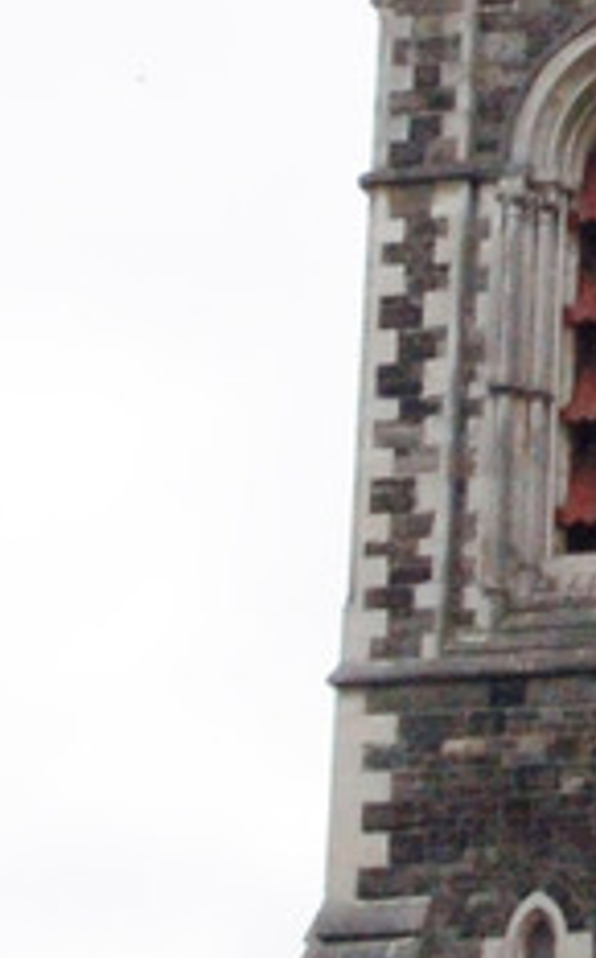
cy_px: 142
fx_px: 5584
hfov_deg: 6.0
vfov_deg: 9.8
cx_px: 1044
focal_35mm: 214
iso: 320
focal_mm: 17
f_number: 6.3
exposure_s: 1/1500
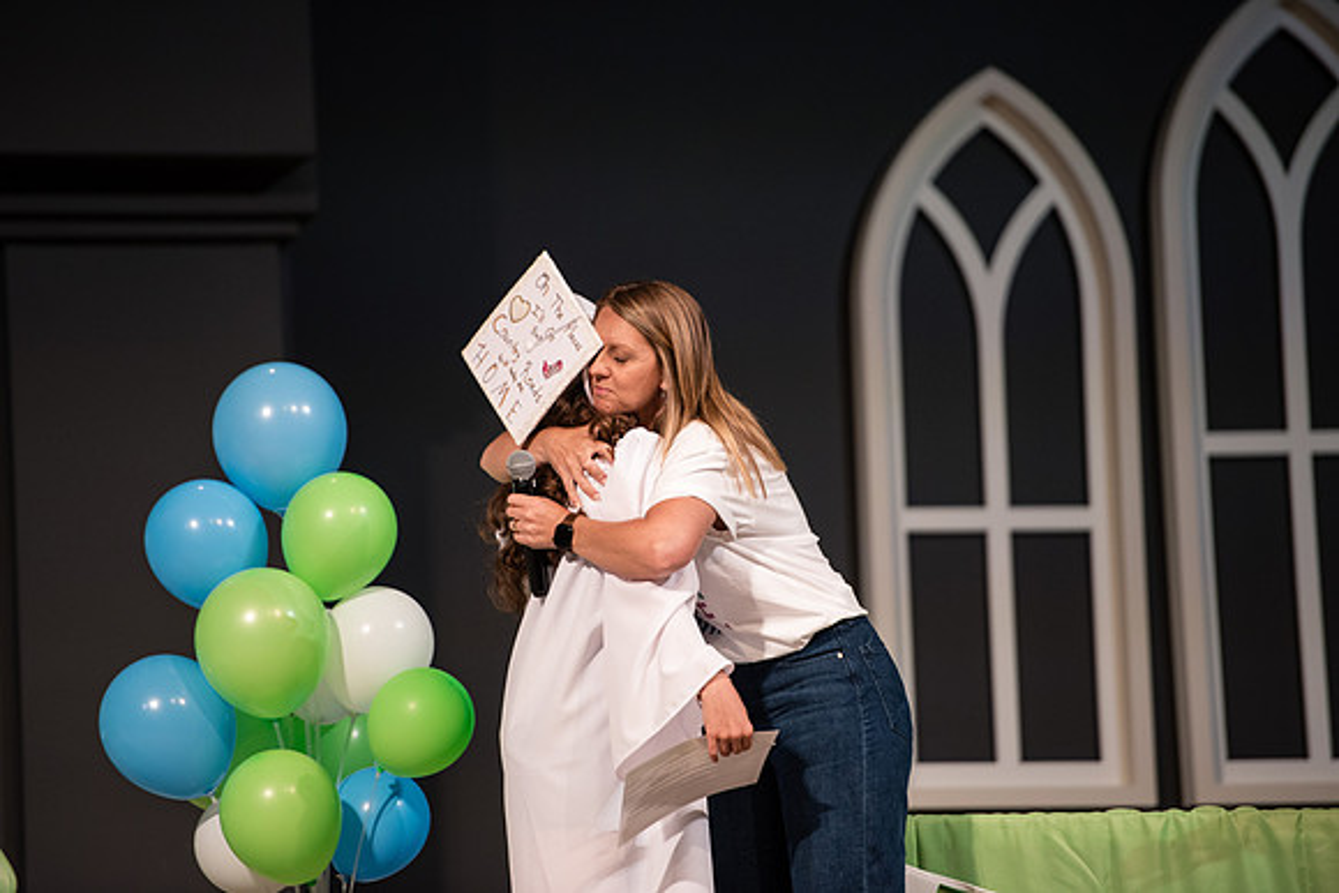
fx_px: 7440
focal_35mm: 200
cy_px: 446
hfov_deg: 10.3
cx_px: 670
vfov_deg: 6.9
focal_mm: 200
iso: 800
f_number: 2.8
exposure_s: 1/250
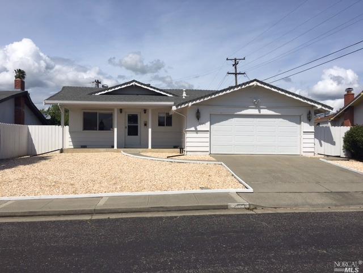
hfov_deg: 61.7
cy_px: 136
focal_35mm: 29
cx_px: 182
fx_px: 304
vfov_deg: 48.2
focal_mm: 4.15
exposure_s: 1/3344
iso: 25
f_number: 2.2
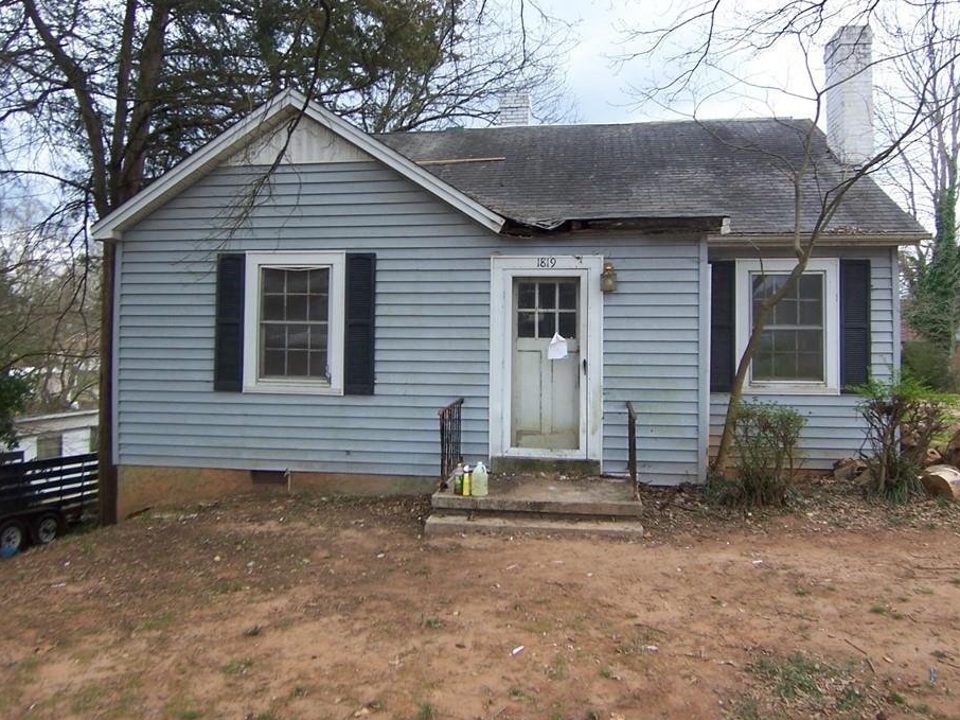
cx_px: 490
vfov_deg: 52.9
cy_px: 323
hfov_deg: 67.3
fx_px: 721
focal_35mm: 26
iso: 64
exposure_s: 1/160
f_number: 2.8
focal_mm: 3.8
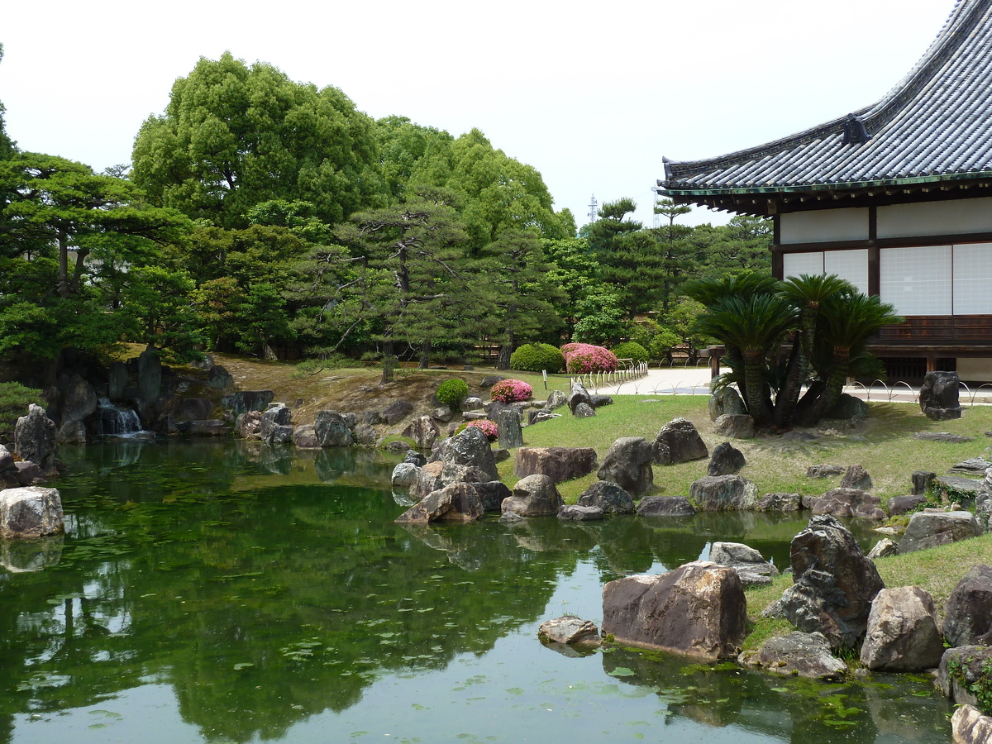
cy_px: 372
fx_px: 1261
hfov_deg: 42.9
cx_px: 496
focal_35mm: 44
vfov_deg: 32.9
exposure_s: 1/400
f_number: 4
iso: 80
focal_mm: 7.3
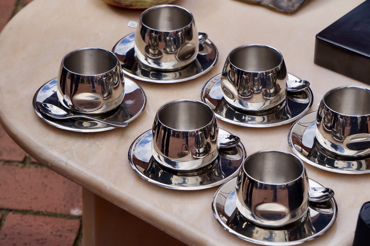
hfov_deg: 13.7
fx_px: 1536
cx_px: 186
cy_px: 123
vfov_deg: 9.2
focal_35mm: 150
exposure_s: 1/200
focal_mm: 99
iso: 100
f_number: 8
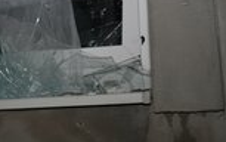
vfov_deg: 12.3
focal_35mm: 104
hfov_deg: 19.7
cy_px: -35
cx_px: 31
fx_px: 641
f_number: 2.8
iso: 400
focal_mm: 39
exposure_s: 1/250
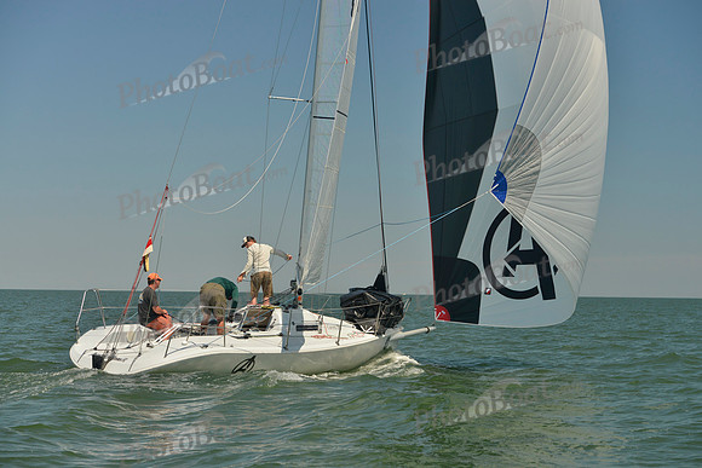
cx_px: 351
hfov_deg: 28.8
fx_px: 1365
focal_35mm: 70
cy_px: 234
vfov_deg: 19.5
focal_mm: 70
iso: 200
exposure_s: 1/640
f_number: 6.3
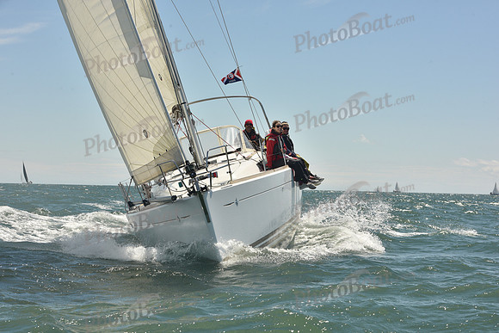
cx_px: 250
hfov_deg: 23.9
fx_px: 1178
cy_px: 166
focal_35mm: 85
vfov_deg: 16.1
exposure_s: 1/800
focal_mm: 85
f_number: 13
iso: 320
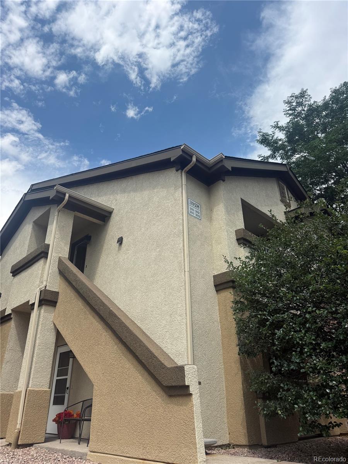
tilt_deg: +28.3
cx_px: 174
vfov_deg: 71.6
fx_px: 322
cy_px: 232
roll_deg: +0.6
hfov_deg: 56.8
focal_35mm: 24
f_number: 1.78
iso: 80
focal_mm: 6.76
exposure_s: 1/5319
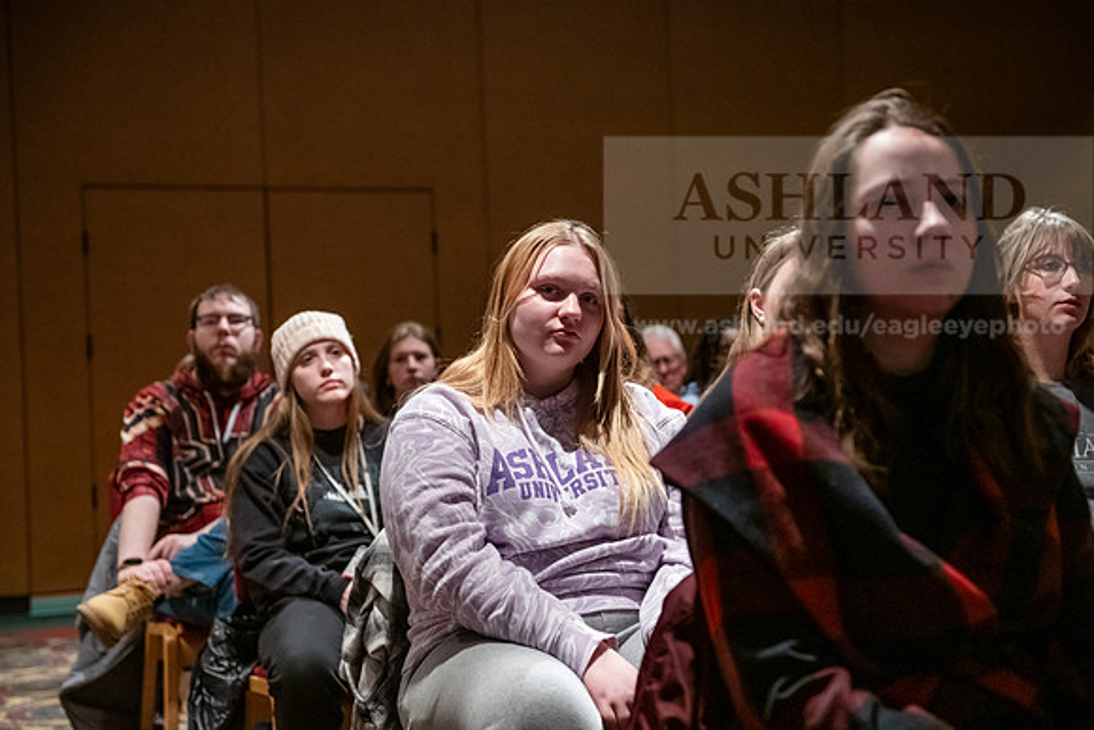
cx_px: 547
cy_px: 365
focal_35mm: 58
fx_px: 1763
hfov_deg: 34.5
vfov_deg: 23.4
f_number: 3.2
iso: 3200
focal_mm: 58
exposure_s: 1/160
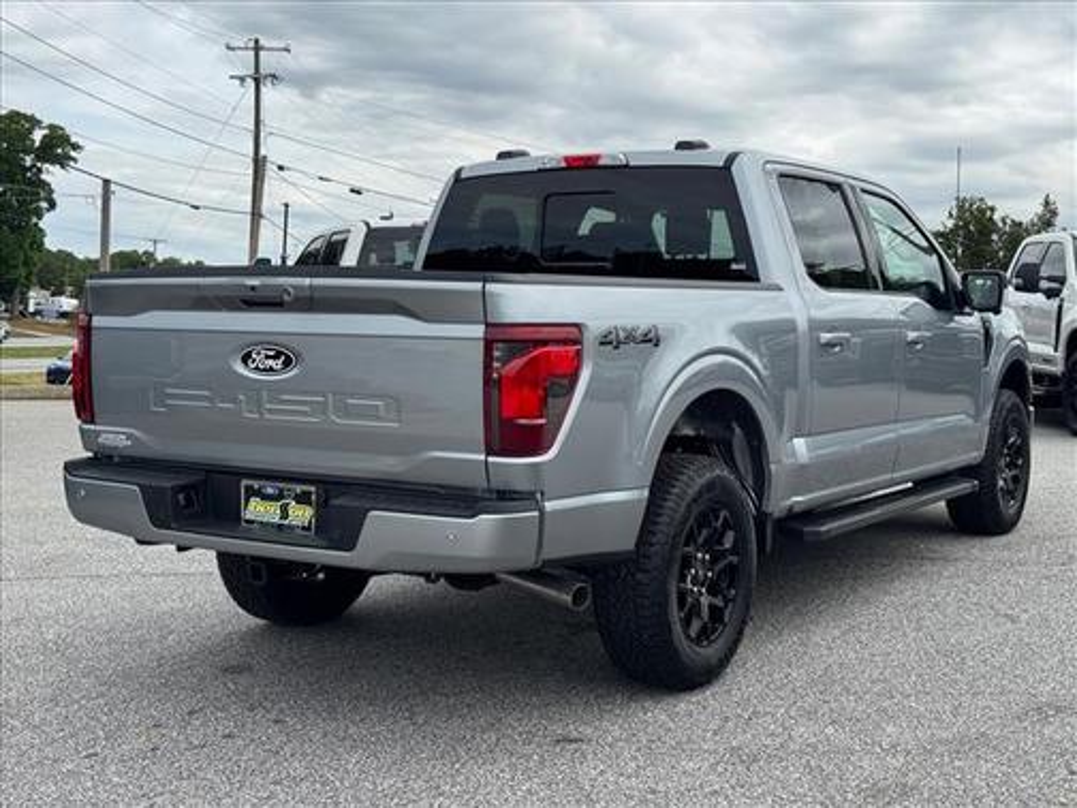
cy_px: 404
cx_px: 538
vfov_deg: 30.3
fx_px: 1493
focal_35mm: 48
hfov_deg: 39.7
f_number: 1.78
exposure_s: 1/3257
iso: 64
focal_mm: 6.76
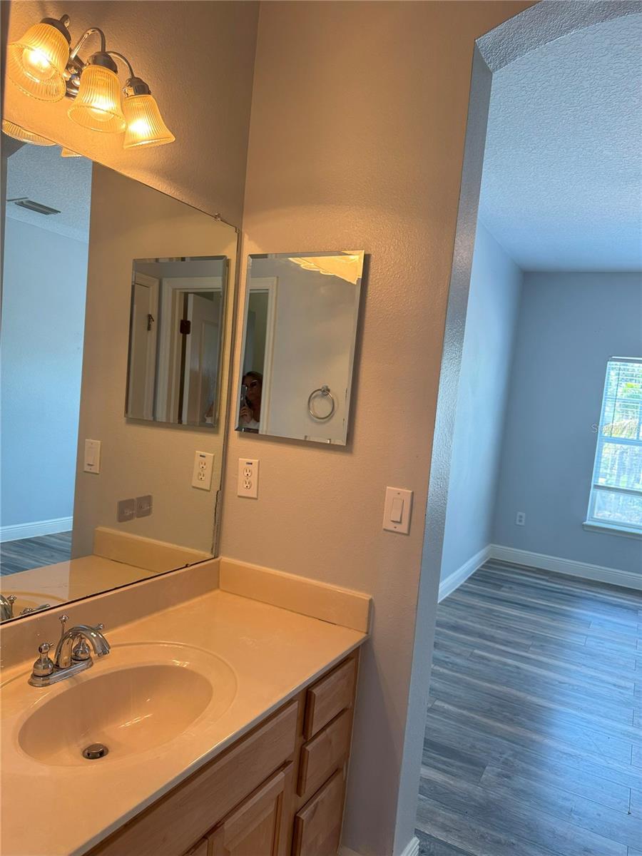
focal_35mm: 24
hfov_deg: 56.8
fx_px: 593
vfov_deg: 71.6
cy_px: 428
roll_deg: -6.5
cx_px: 321
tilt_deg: -4.0
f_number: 1.78
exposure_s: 1/120
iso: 125
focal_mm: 6.76
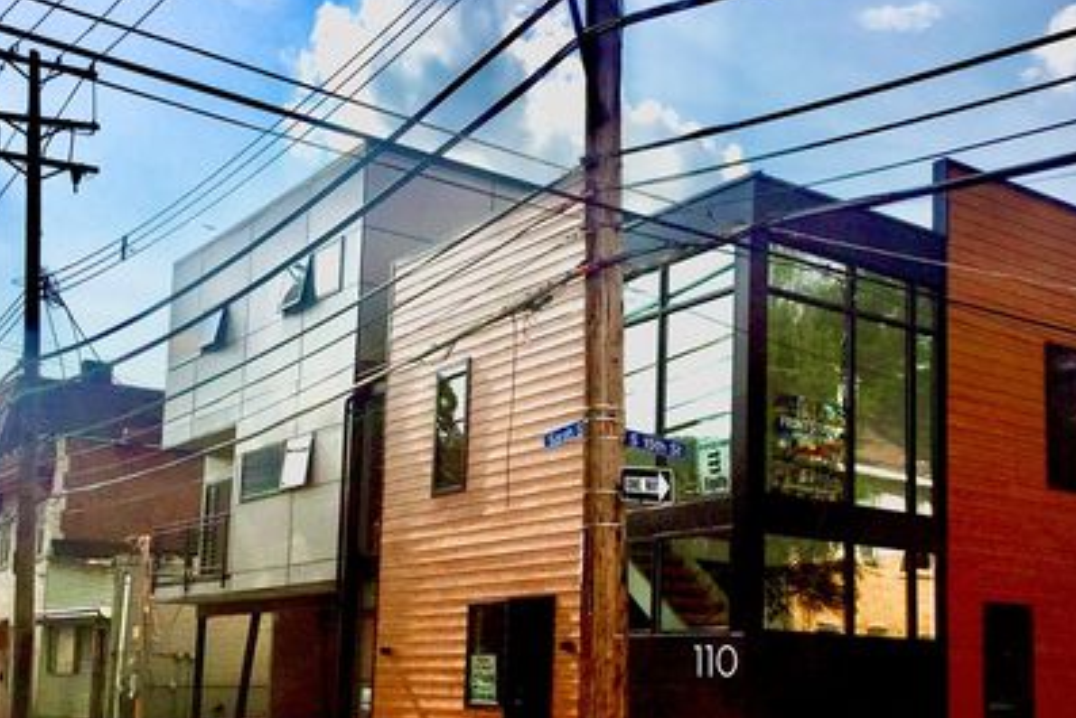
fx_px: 1136
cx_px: 637
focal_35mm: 38
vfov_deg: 34.8
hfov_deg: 50.4
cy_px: 470
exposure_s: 1/4950
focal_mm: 4.15
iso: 32
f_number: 2.2
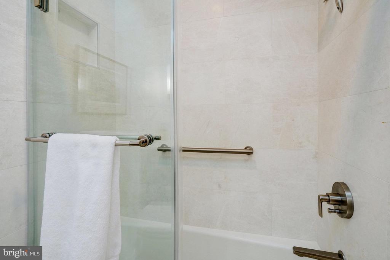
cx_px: 195
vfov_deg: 73.8
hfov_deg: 96.7
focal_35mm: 16
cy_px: 130
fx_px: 173
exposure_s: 1/125
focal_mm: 16
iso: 1250
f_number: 8
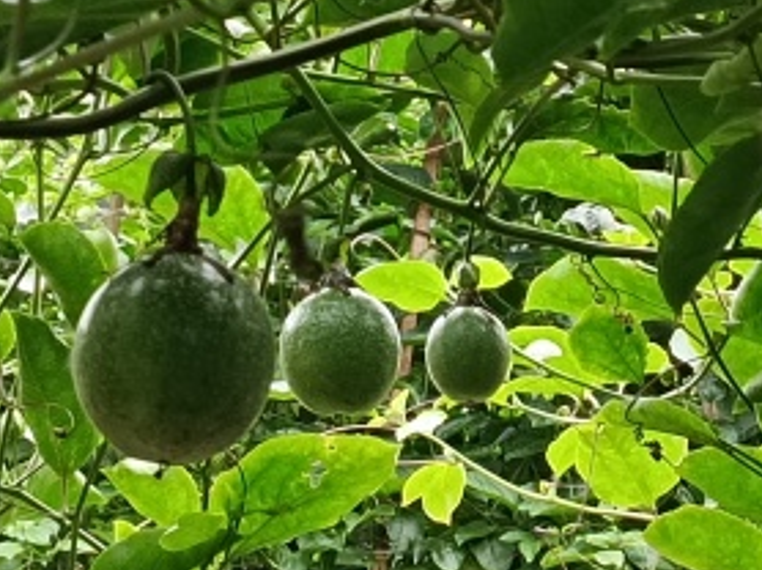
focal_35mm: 147
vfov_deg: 10.1
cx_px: 683
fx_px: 3233
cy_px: 208
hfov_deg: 13.3
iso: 394
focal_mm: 4.05
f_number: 1.8
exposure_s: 1/100
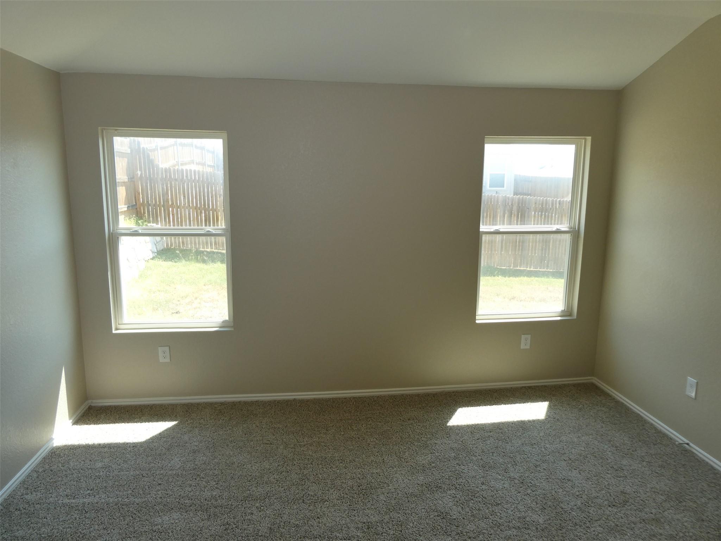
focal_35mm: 24
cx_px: 360
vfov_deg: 56.8
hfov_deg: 71.6
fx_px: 500
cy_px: 270
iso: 80
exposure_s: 1/80
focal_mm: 4.3
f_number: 3.3
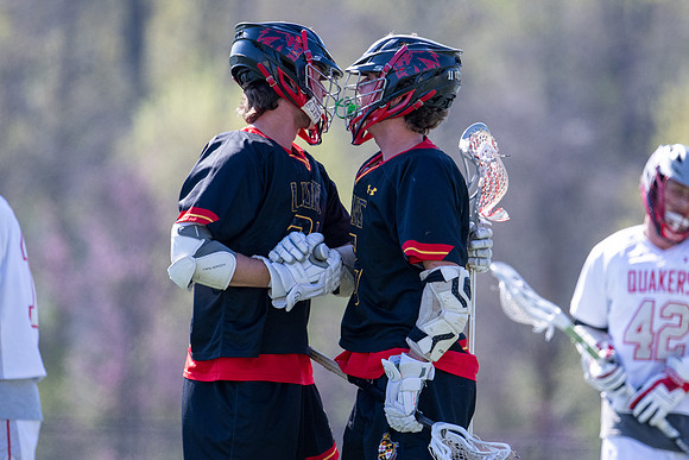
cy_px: 236
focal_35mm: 571
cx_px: 409
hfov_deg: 3.6
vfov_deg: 2.4
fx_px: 10932
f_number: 4.5
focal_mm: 400
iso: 1250
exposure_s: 1/2500
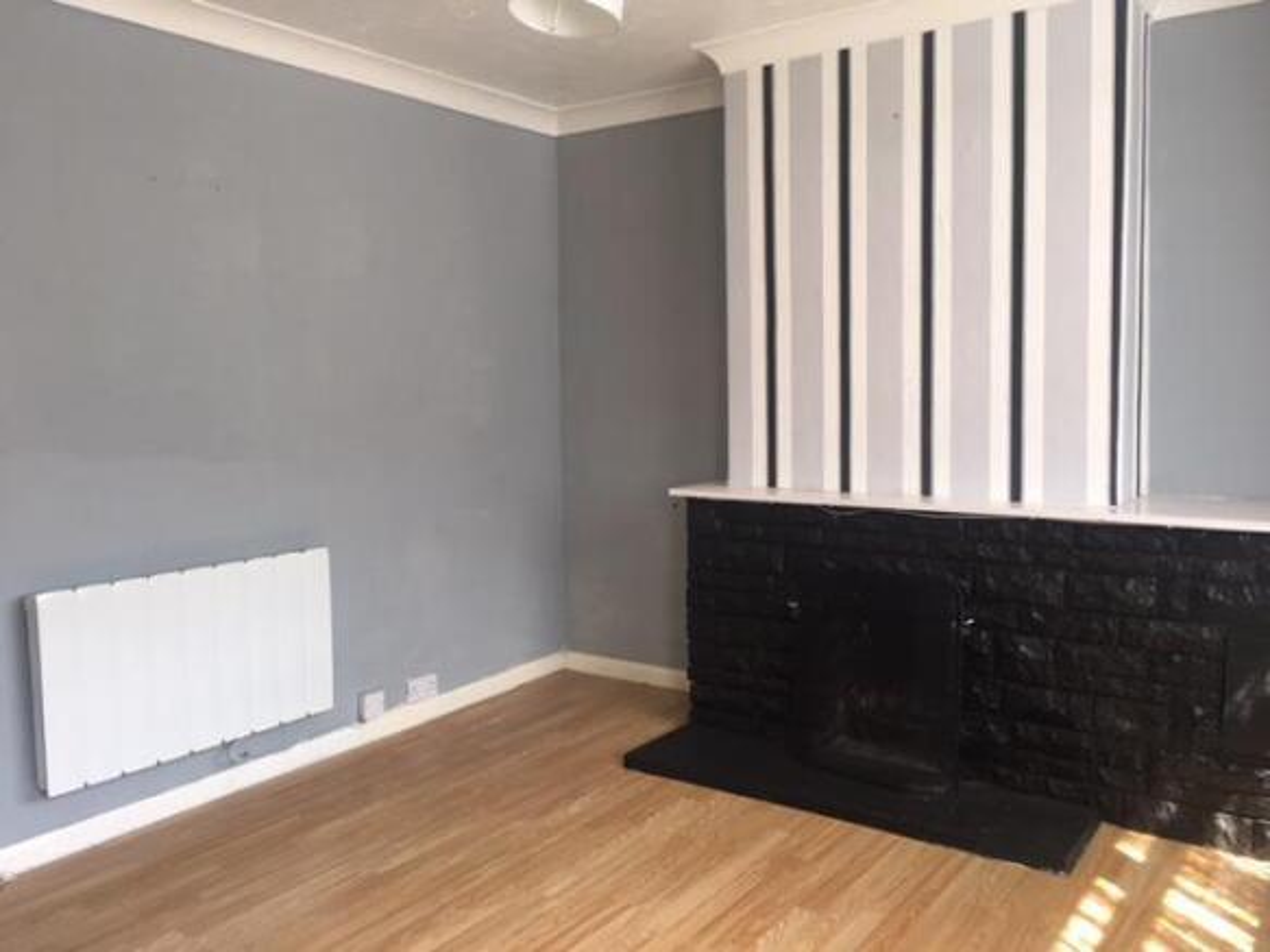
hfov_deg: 61.7
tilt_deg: -4.4
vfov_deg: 48.2
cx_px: 635
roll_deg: +1.2
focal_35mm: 29
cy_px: 476
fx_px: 1064
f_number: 2.2
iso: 32
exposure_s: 1/50
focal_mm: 4.15
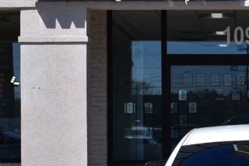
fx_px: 788
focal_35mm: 114
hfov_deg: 17.3
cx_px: 287
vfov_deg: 12.0
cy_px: 136
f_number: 11
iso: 220
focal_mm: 24
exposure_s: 1/500
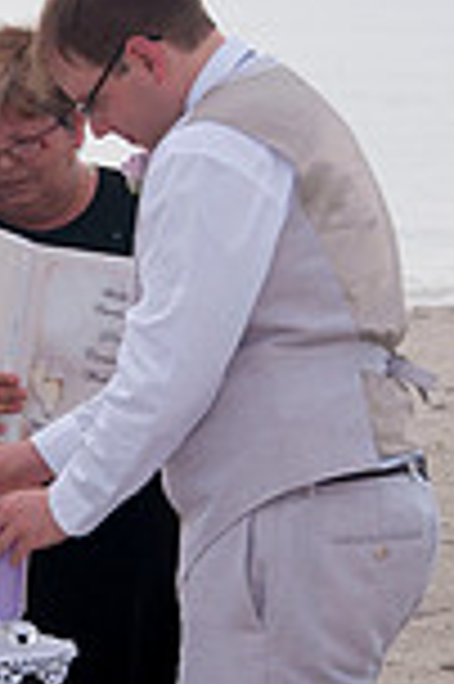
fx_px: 5214
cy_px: 418
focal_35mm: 275
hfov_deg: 5.0
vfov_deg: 7.5
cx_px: -92
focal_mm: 62
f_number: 9
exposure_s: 1/250
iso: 100
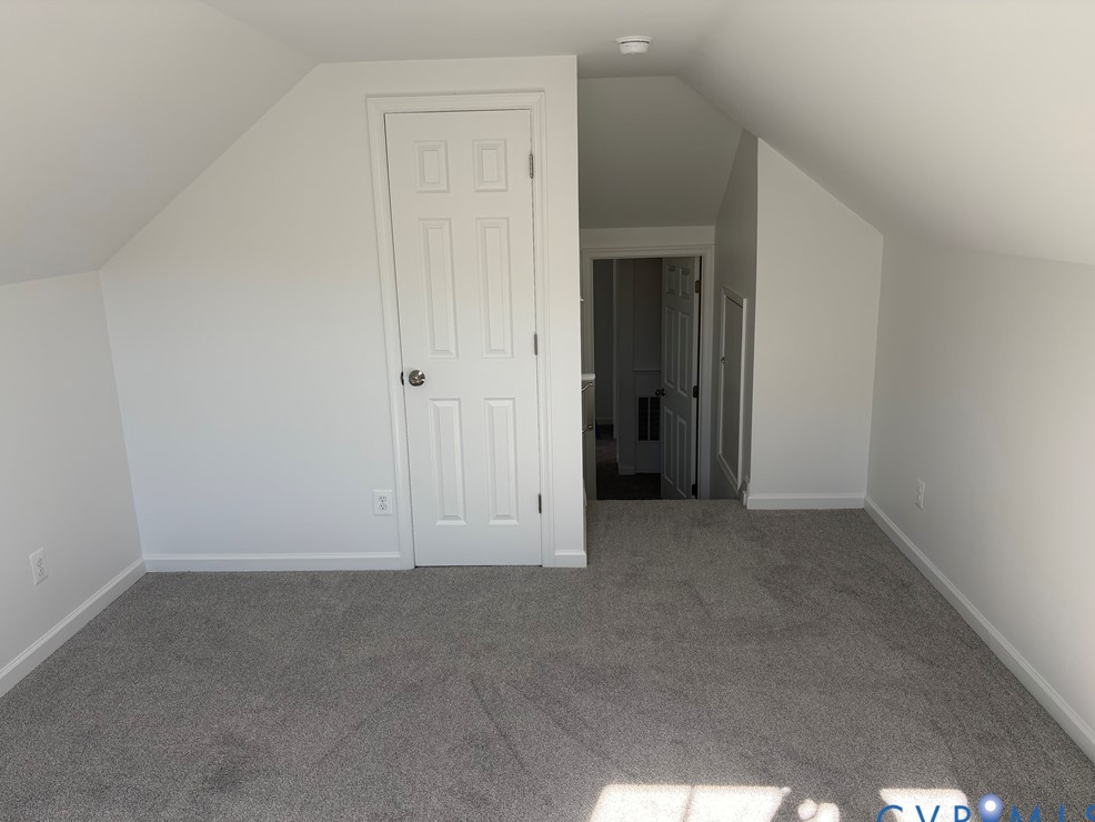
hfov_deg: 65.3
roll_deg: +1.8
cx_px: 535
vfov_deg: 51.4
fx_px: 854
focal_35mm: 27
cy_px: 424
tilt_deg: -14.5
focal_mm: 5.96
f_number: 1.6
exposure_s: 1/121
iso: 64
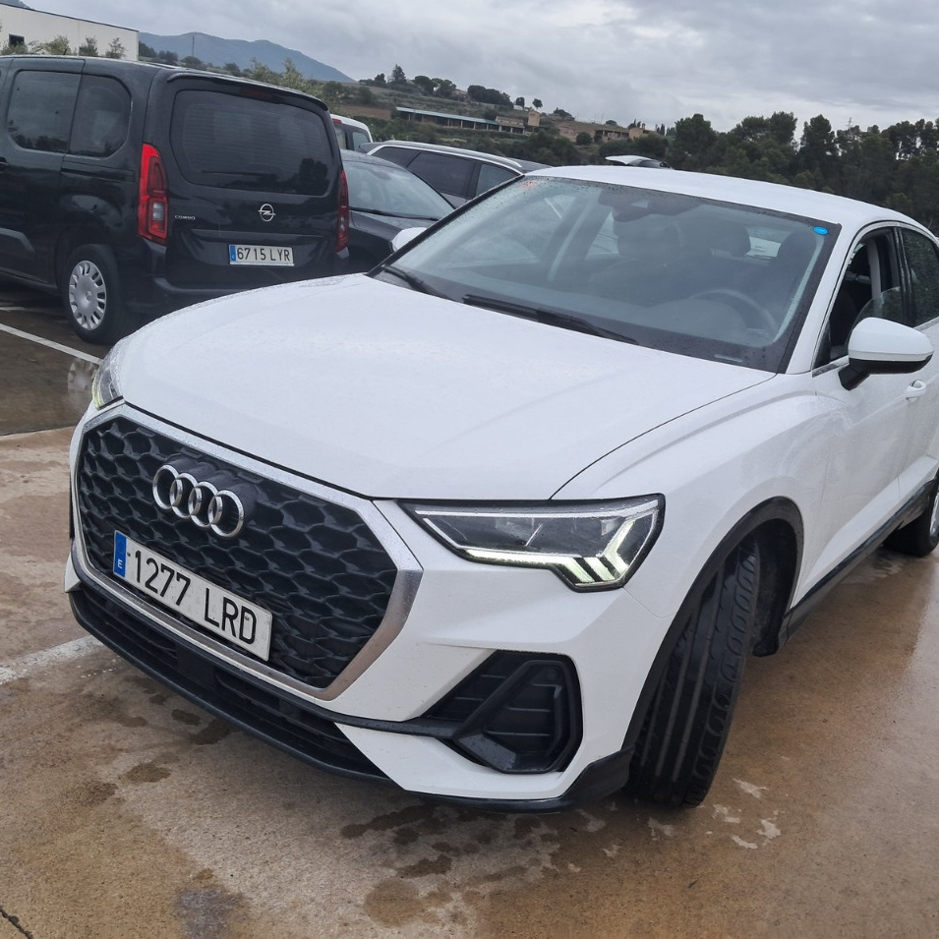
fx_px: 982
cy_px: 470
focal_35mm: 32
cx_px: 556
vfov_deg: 51.1
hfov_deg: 50.8
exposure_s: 1/207
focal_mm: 4
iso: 50
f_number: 1.8
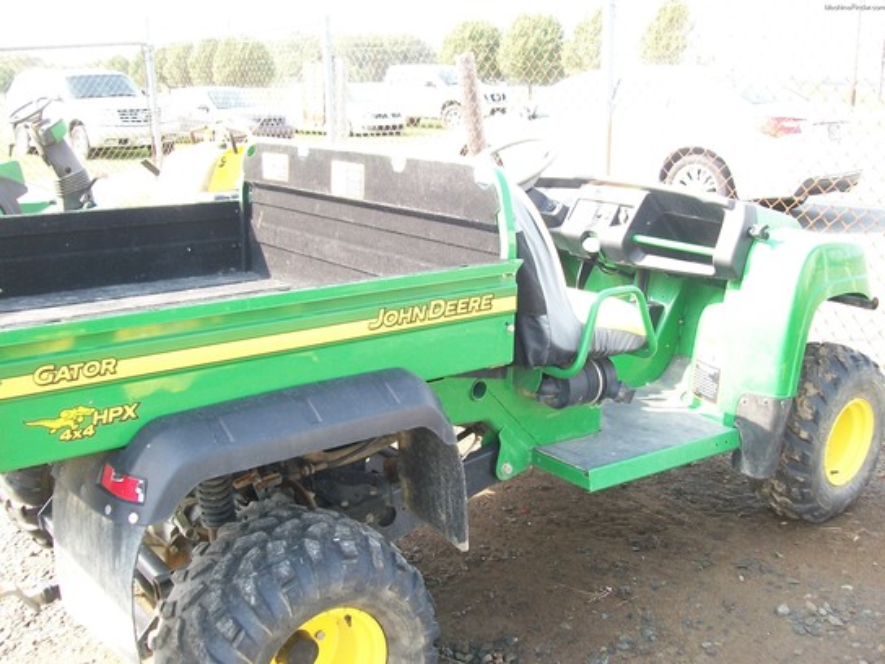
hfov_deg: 51.4
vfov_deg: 39.7
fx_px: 920
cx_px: 442
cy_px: 332
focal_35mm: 36
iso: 80
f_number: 2.7
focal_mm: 6
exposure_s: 1/125
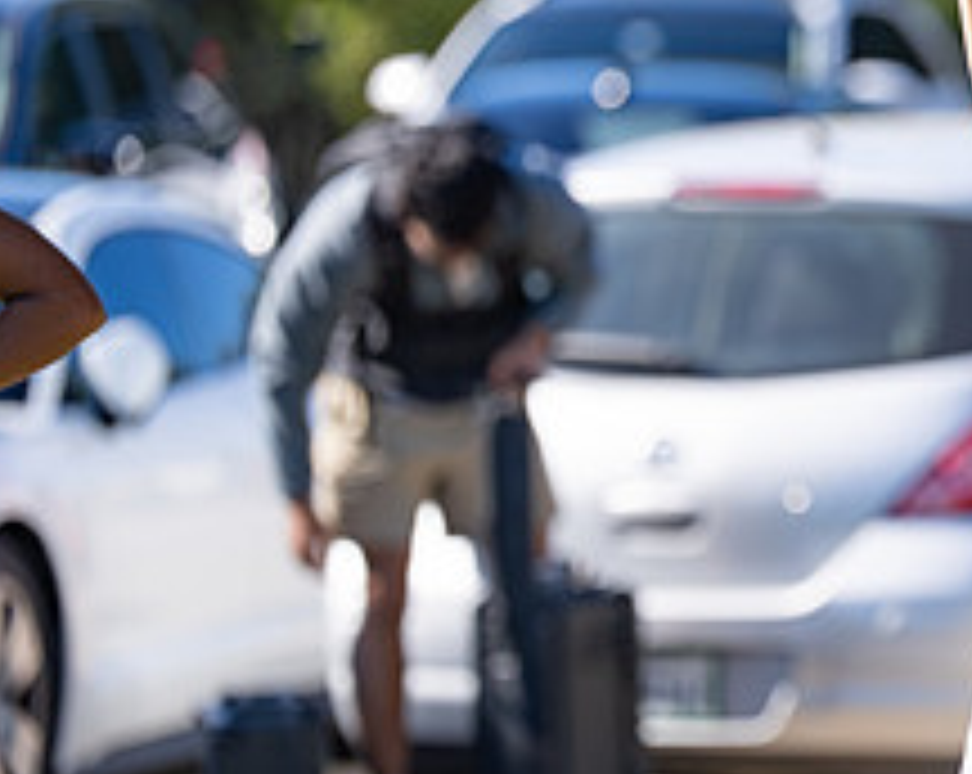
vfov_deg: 4.1
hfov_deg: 5.1
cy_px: 398
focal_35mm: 378
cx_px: 1220
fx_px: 10854
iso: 200
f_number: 2.8
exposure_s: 1/1600
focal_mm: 148
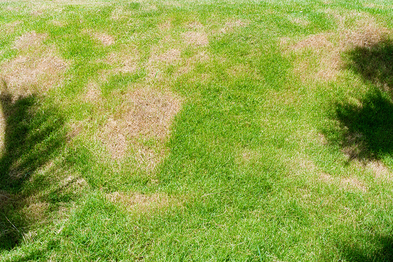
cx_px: 196
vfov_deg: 36.9
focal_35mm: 36
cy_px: 131
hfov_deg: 53.1
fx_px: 393
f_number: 9.5
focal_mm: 24
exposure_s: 1/125
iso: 100
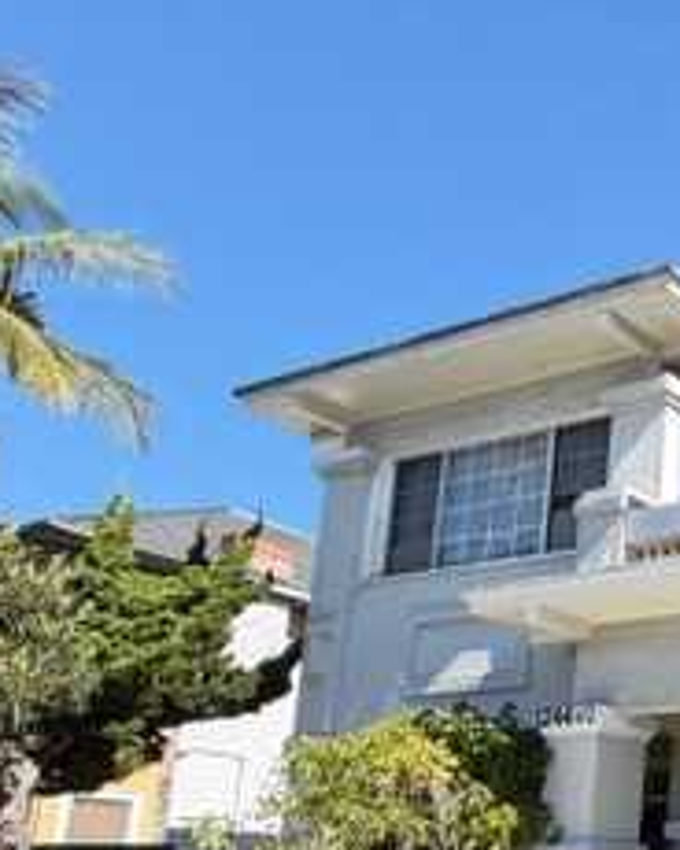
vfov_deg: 44.5
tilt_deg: +9.2
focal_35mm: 38
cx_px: 961
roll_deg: -0.4
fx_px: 956
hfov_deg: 28.8
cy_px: 732
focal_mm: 2.22
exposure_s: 1/502
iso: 50
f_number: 2.2
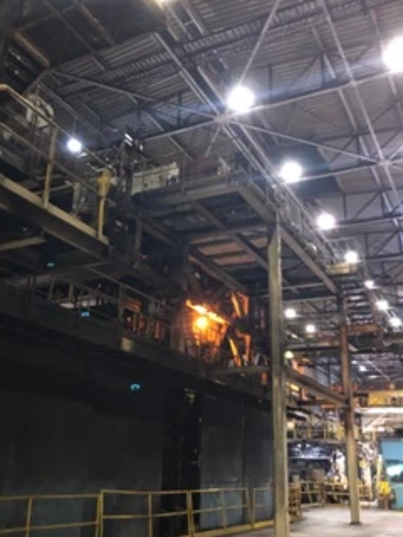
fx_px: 543
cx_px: 180
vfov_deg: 52.6
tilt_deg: +23.5
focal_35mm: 35
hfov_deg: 40.6
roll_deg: -2.1
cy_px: 248
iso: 100
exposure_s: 1/4
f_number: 1.8
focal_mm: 4
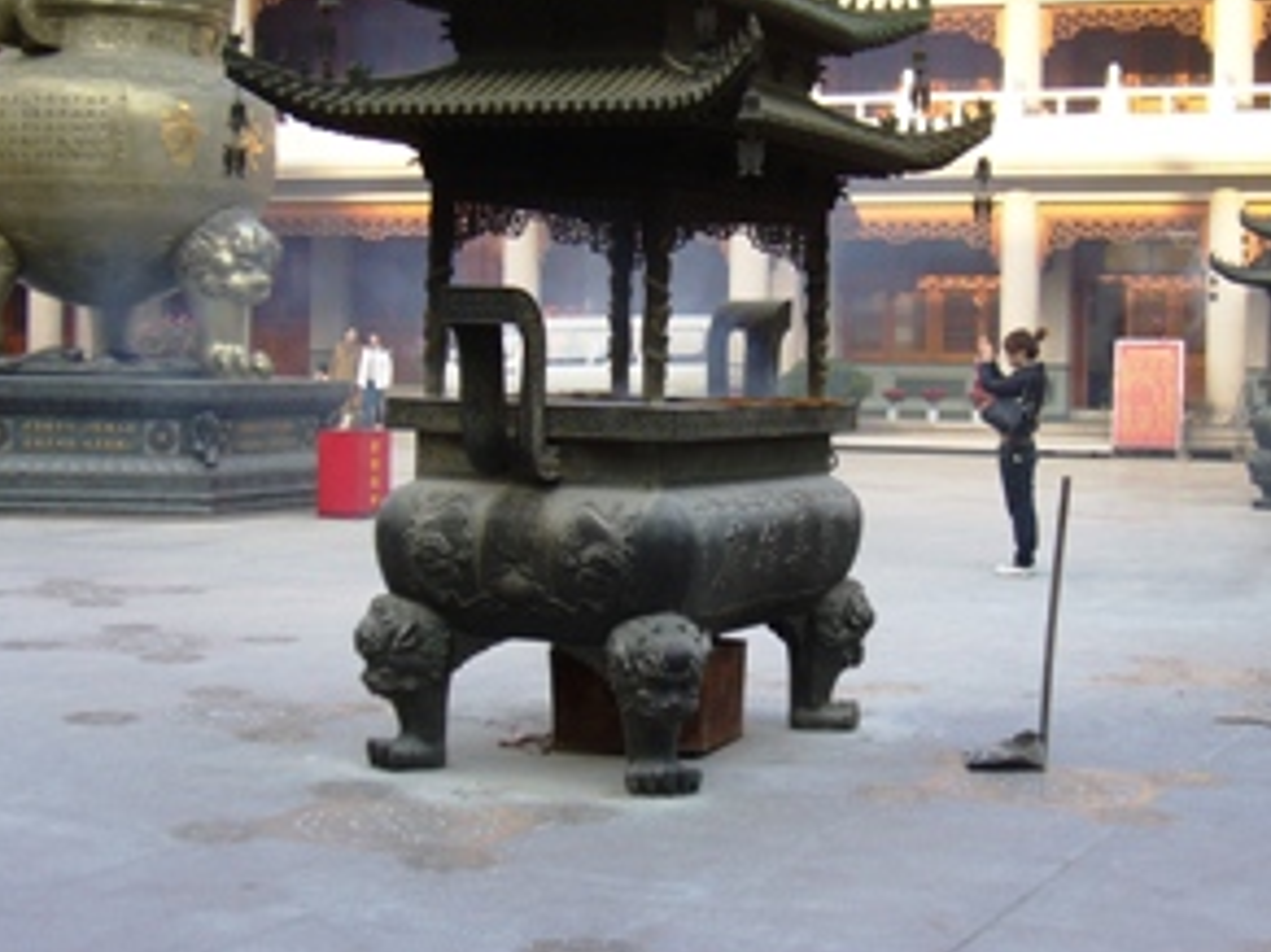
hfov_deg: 29.4
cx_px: 721
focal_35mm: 66
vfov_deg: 22.2
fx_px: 2422
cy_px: 371
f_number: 3.3
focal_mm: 8.3
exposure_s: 1/100
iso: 80
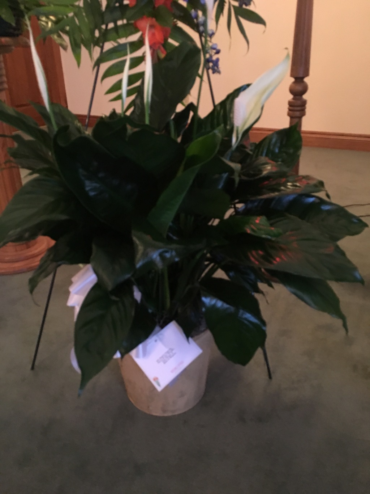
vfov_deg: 61.7
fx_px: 413
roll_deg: +0.3
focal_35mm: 29
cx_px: 185
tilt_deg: -24.9
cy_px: 247
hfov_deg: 48.2
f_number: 2.2
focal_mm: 4.15
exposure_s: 1/15
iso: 400
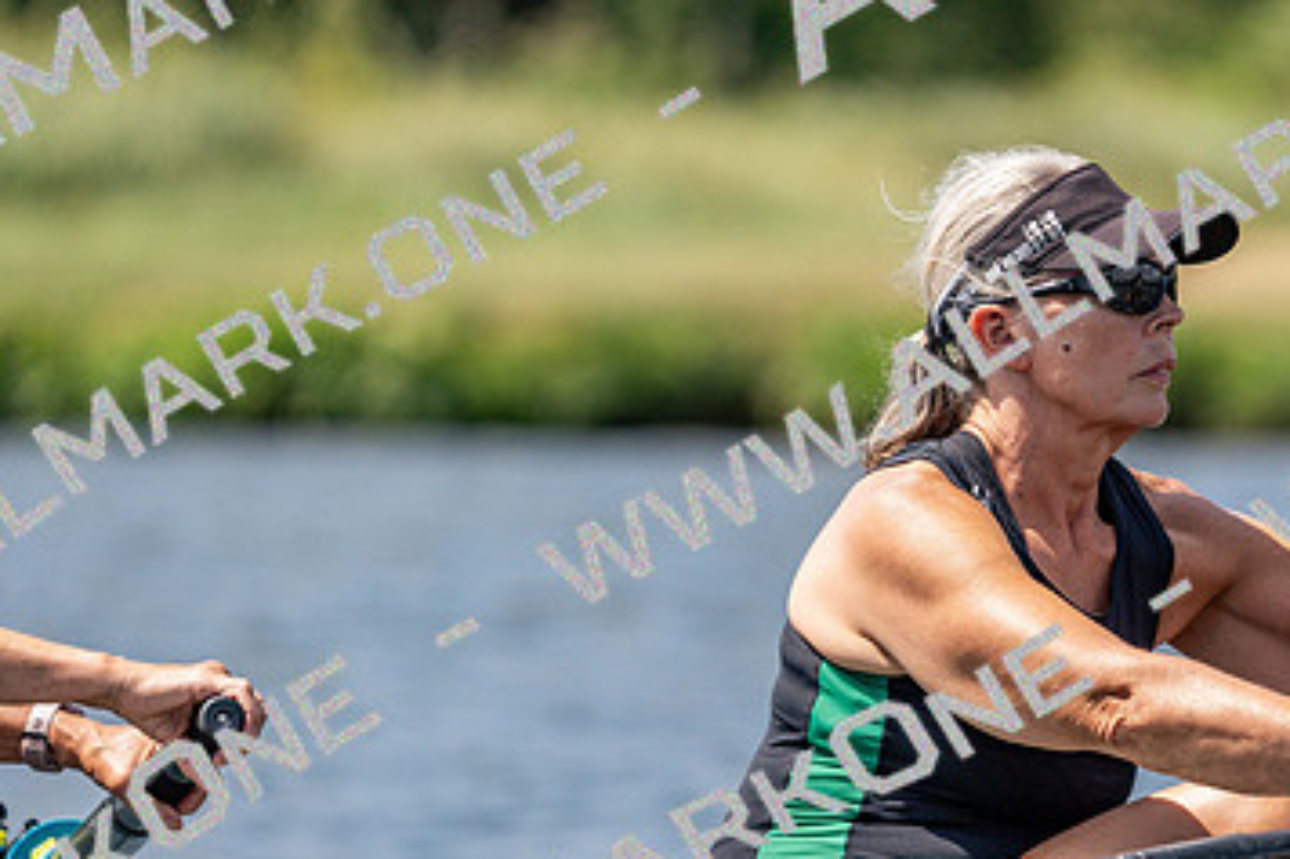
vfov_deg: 2.0
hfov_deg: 3.0
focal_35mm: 695
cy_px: 614
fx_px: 24891
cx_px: 986
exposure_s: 1/2000
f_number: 6.3
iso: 320
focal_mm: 426
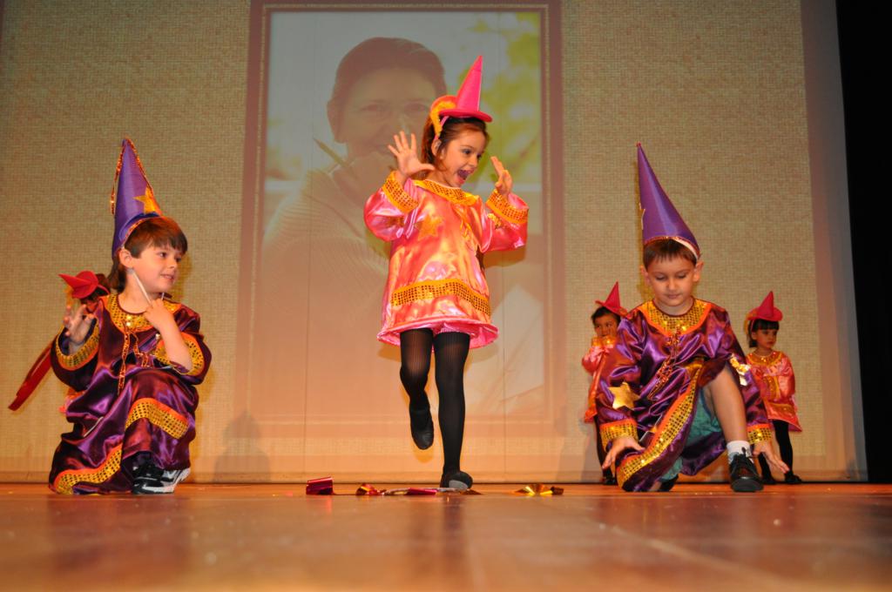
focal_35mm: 36
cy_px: 296
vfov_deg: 36.8
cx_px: 446
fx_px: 891
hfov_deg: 53.2
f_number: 4
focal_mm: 24
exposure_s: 1/60
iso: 800
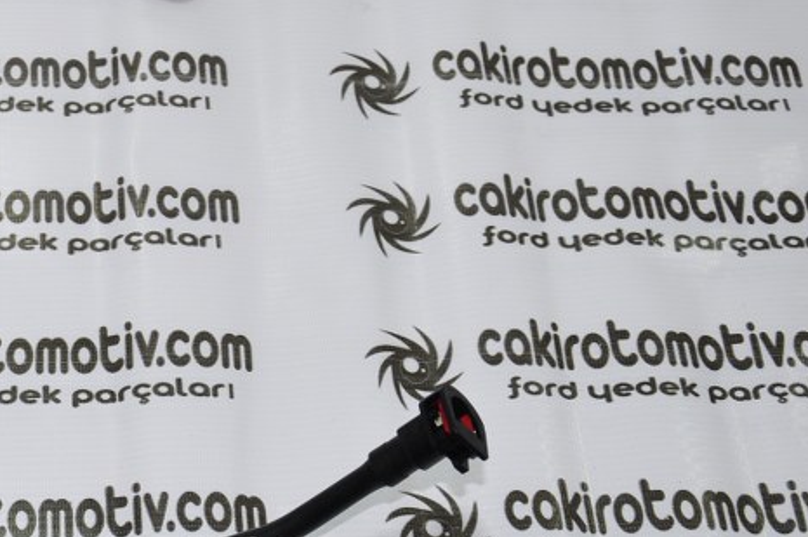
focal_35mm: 93
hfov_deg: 21.5
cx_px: 99
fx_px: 2085
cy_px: 261
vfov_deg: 14.7
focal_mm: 32
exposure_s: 1/40
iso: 200
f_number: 4.5
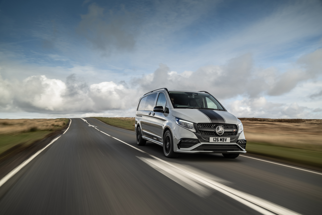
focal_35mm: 30
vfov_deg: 43.6
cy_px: 108
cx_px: 161
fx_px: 268
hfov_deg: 61.9
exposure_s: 1/10
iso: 32
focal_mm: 30
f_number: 5.6
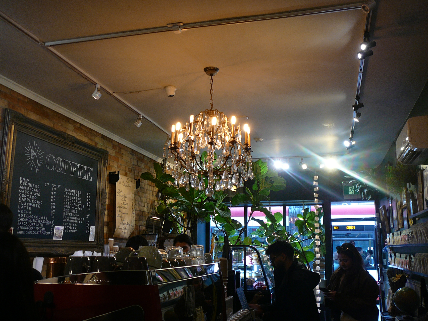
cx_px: 214
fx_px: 433
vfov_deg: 40.7
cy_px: 160
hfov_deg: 52.6
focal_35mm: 35
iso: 80
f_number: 2.8
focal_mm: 5.2
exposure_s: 1/13
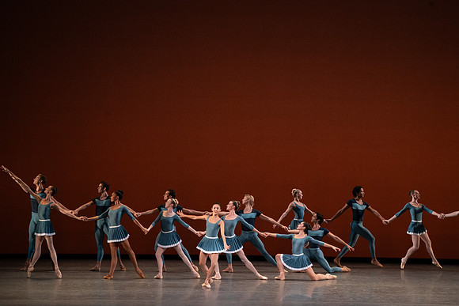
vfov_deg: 8.4
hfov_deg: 12.5
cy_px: 153
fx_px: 2091
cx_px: 230
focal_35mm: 164
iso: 5000
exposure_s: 1/400
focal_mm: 164
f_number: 9
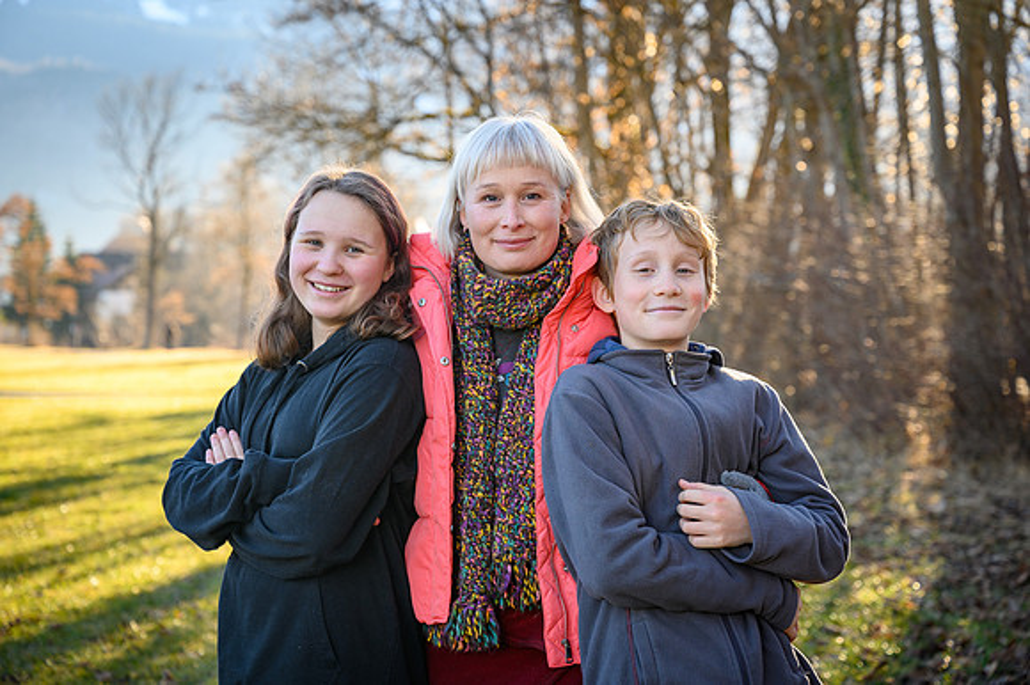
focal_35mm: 70
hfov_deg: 28.9
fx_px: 2002
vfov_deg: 19.4
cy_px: 342
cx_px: 515
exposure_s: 1/125
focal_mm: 70
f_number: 4.5
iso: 100
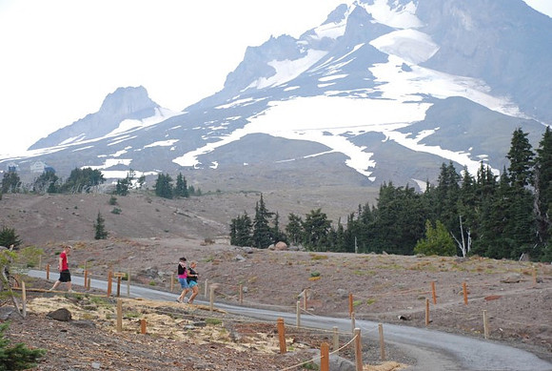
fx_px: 1336
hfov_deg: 23.3
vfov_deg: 15.8
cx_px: 276
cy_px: 186
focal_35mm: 87
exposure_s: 1/1250
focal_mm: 58
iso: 1600
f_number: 5.3
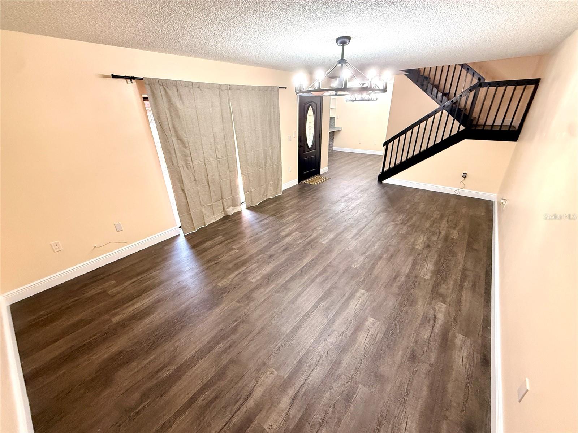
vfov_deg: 85.7
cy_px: 216
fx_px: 234
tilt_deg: -22.4
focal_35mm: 14
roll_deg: +1.9
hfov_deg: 102.1
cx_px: 289
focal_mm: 2.22
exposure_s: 1/120
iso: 400
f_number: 2.2
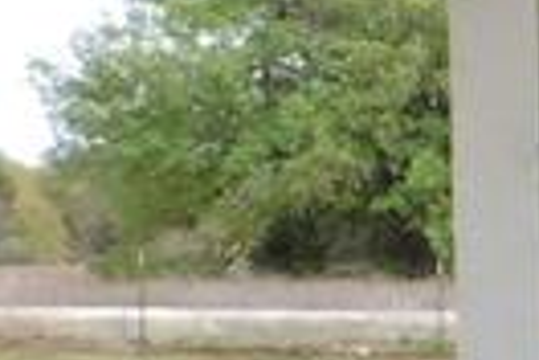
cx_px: 1429
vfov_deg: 7.3
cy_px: 470
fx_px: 2785
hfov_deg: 9.4
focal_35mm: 186
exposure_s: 1/640
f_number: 3
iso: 125
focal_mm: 4
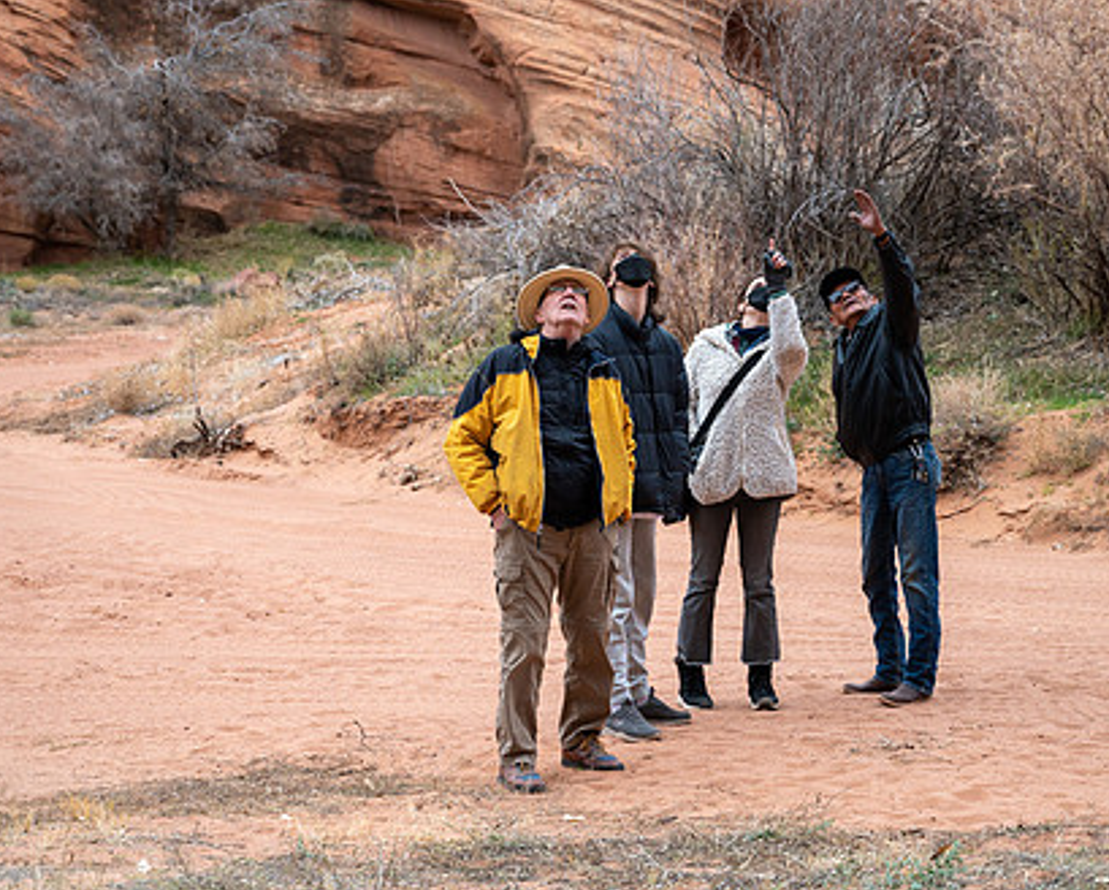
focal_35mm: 93
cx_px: 553
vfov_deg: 16.6
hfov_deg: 20.6
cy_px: 448
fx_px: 3055
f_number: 4
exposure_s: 1/1250
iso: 400
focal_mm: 70
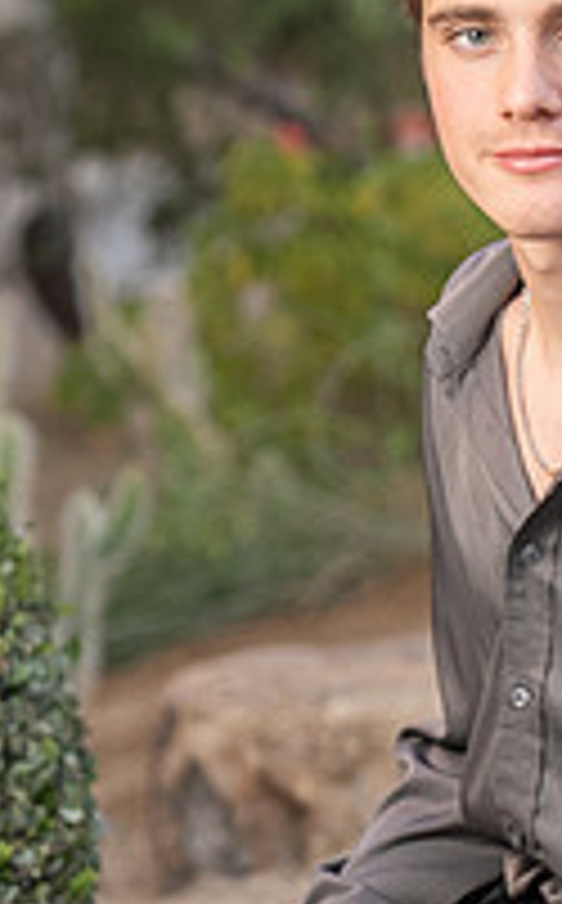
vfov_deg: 8.8
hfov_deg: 5.4
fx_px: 5903
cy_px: 490
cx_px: 414
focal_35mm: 240
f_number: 4
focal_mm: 105
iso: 800
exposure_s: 1/80
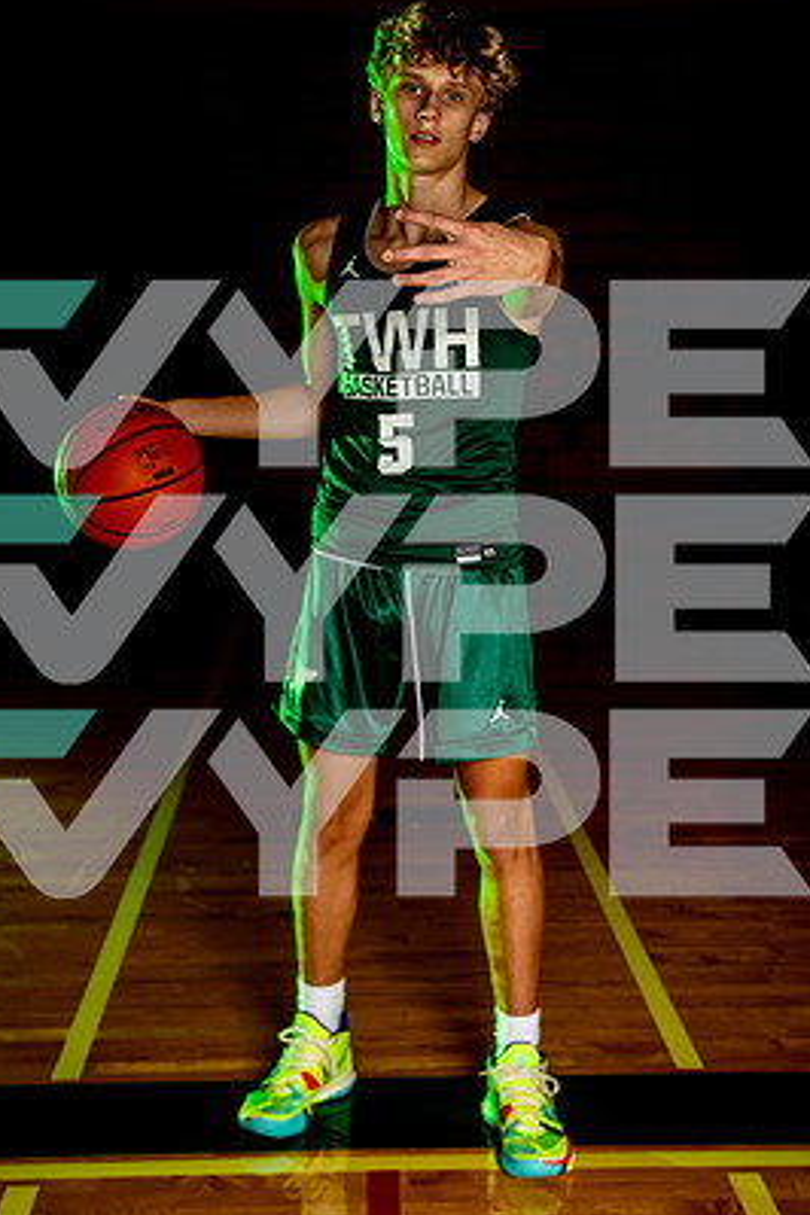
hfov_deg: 25.5
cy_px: 591
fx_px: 1789
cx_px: 368
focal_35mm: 53
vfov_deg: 37.5
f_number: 5
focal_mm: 47
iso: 200
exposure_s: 1/250
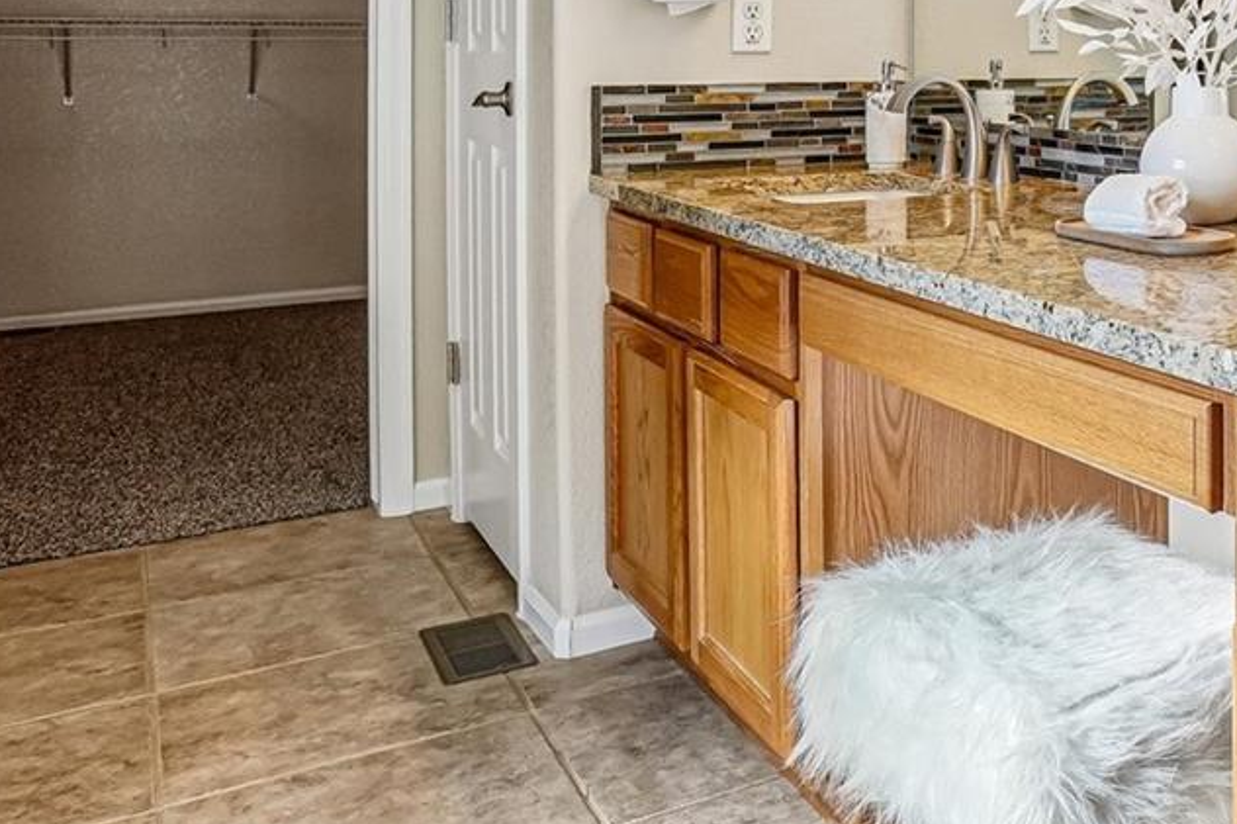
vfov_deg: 33.0
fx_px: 1305
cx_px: 1292
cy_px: 61
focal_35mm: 38
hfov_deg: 42.3
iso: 400
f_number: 8
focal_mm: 10
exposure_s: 1/100
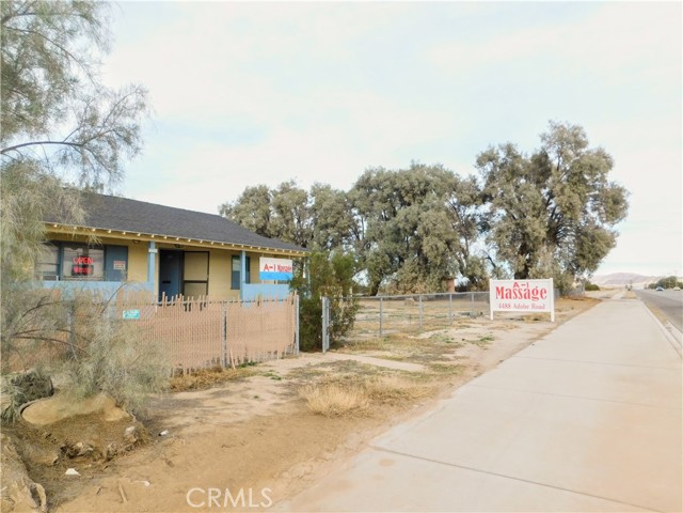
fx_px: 454
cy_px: 256
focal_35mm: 23
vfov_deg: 58.9
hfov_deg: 73.9
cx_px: 342
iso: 125
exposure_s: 1/800
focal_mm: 4
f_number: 3
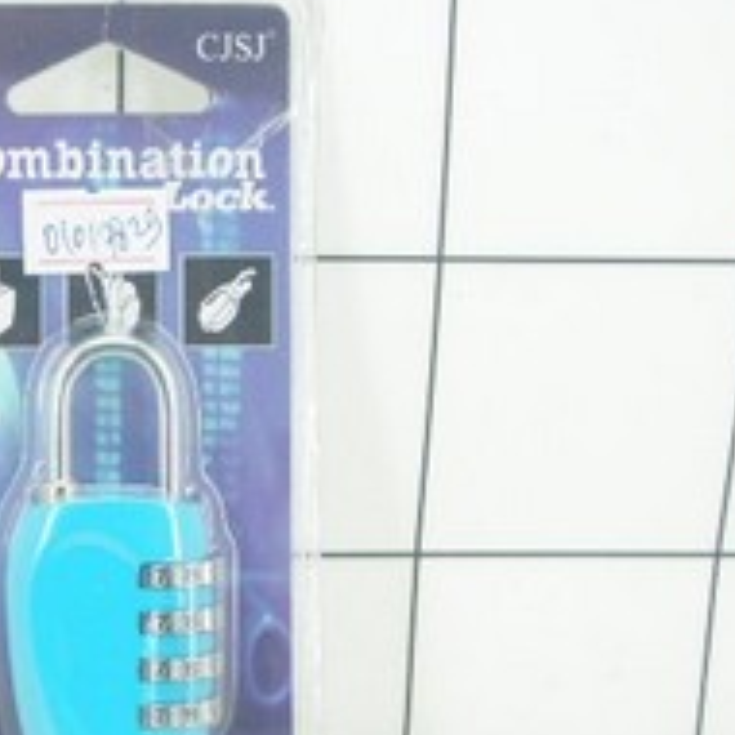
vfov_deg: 18.3
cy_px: 418
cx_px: 135
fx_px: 2282
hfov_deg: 18.1
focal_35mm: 95
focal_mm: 9.13
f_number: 4
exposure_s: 1/25
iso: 200
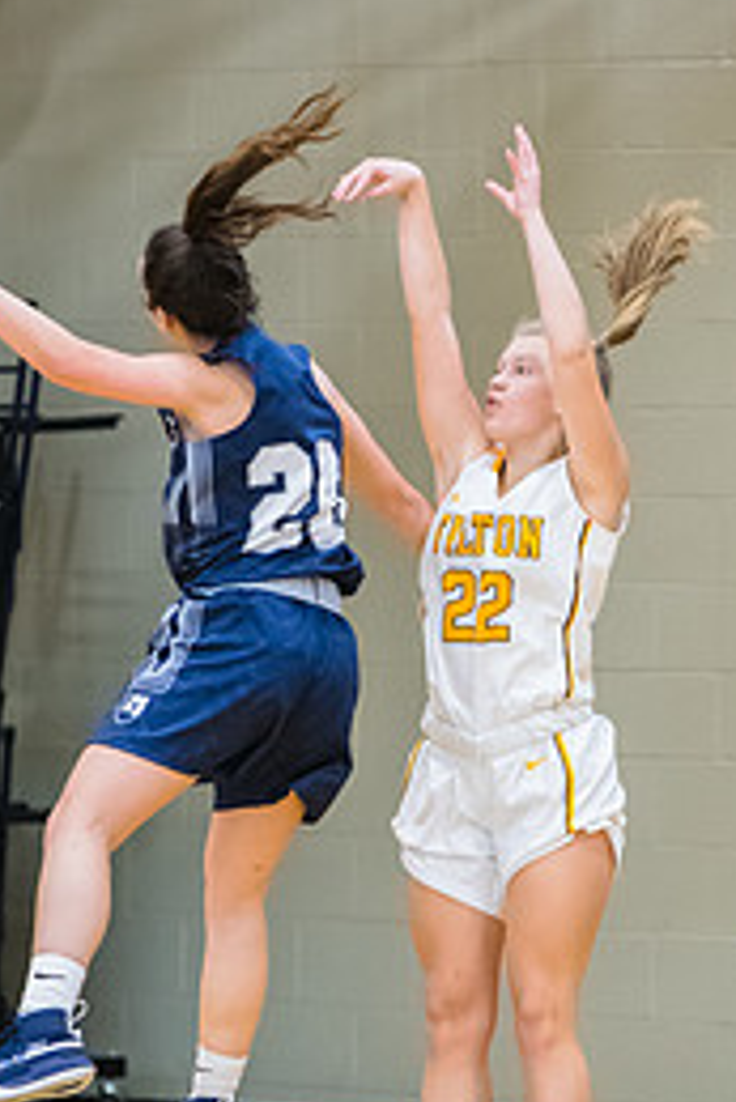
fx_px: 13168
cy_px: 651
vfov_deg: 4.8
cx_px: 587
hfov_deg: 3.2
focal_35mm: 430
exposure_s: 1/400
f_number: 2.8
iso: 3200
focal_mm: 165
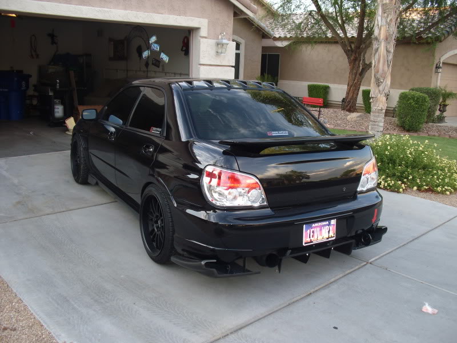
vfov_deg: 39.7
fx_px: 475
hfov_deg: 51.4
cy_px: 172
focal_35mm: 36
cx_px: 228
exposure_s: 1/80
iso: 100
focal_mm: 6.3
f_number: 3.1
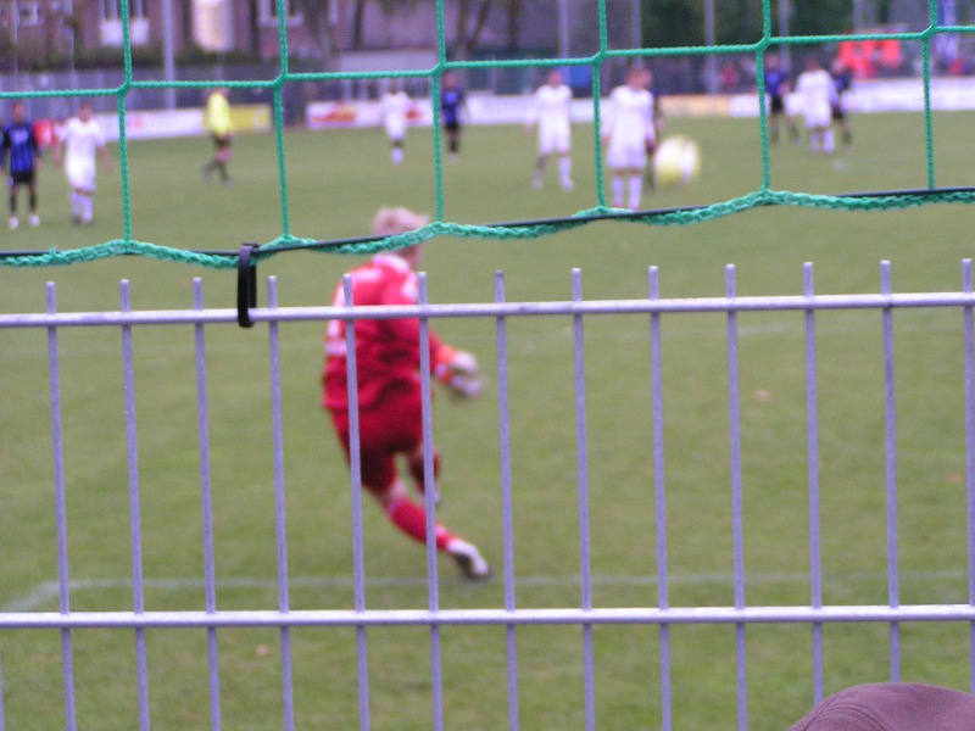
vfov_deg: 12.5
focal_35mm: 119
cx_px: 488
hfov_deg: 16.6
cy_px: 366
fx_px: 3352
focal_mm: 18.2
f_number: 3.5
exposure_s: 1/125
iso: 160
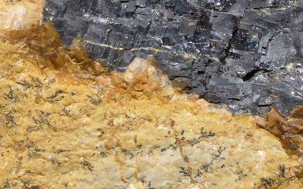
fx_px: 1090
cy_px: 116
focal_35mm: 132
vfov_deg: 9.9
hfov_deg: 15.8
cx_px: 129
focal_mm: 6.9
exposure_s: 1/25
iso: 400
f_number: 3.9
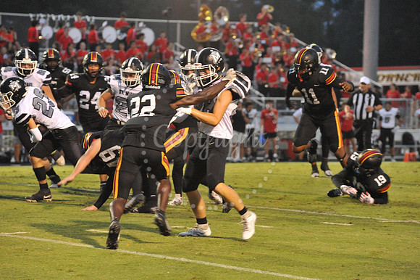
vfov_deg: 6.9
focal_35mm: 200
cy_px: 140
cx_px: 210
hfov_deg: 10.3
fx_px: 2332
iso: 6400
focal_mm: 200
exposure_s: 1/200
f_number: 5.6
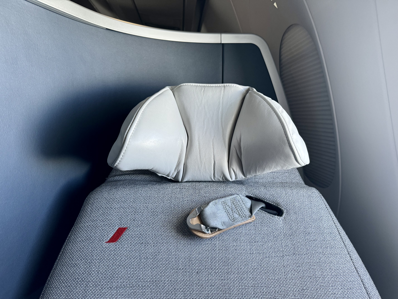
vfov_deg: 56.8
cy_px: 150
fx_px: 276
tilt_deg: -8.7
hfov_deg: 71.6
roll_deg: +0.0
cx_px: 199
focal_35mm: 24
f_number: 1.78
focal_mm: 6.76
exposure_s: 1/84
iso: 200
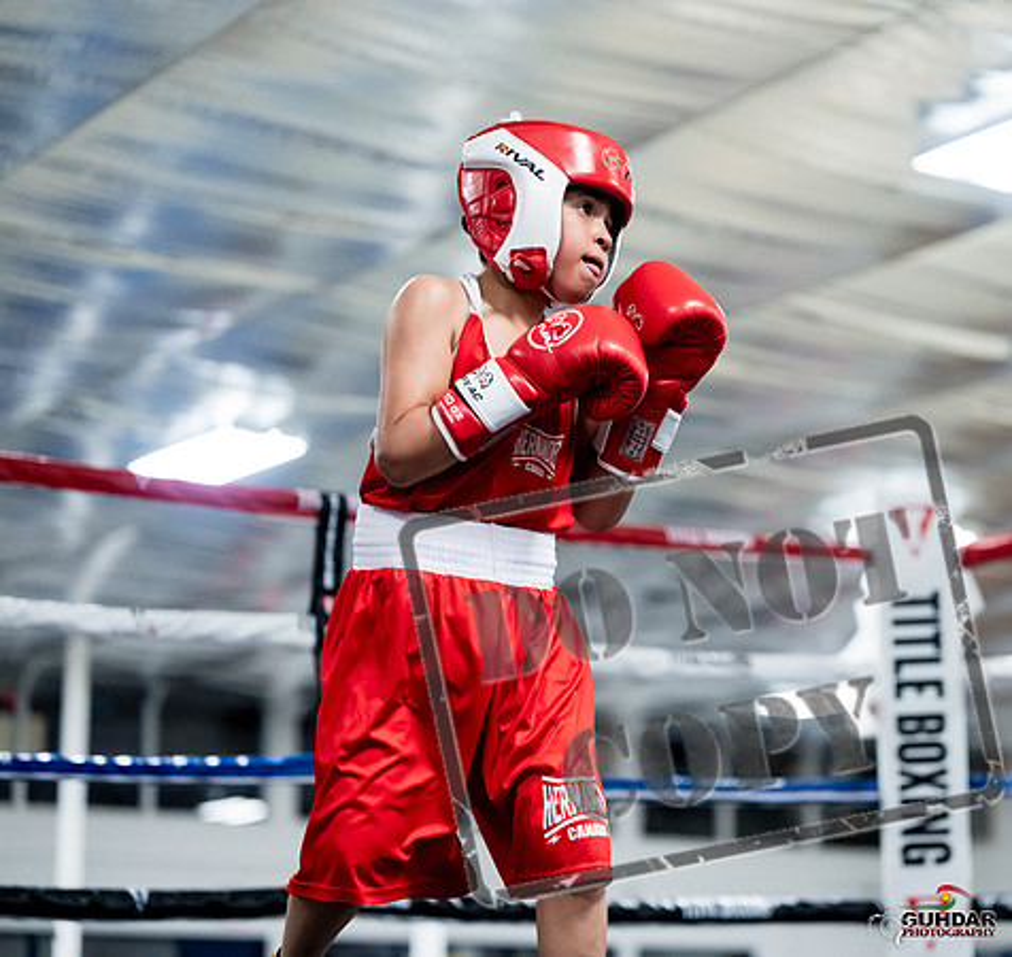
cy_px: 478
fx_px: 2790
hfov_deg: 20.4
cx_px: 717
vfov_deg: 19.5
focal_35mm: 87
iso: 3200
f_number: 2
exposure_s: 1/800
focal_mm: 70
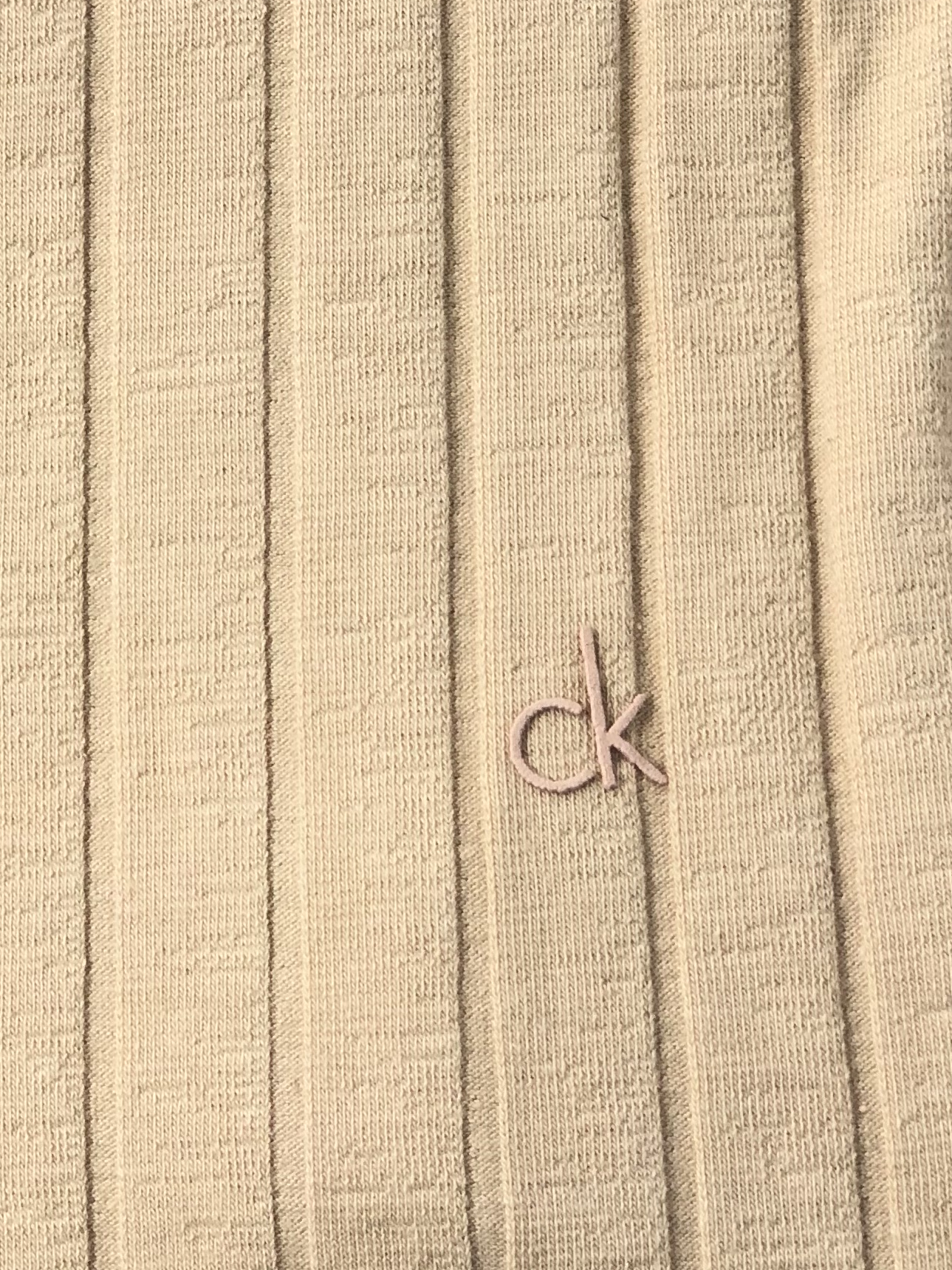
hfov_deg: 12.1
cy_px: 214
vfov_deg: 16.0
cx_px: 261
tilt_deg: -75.1
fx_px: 4474
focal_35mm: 122
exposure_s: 1/60
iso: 25
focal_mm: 6
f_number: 2.4
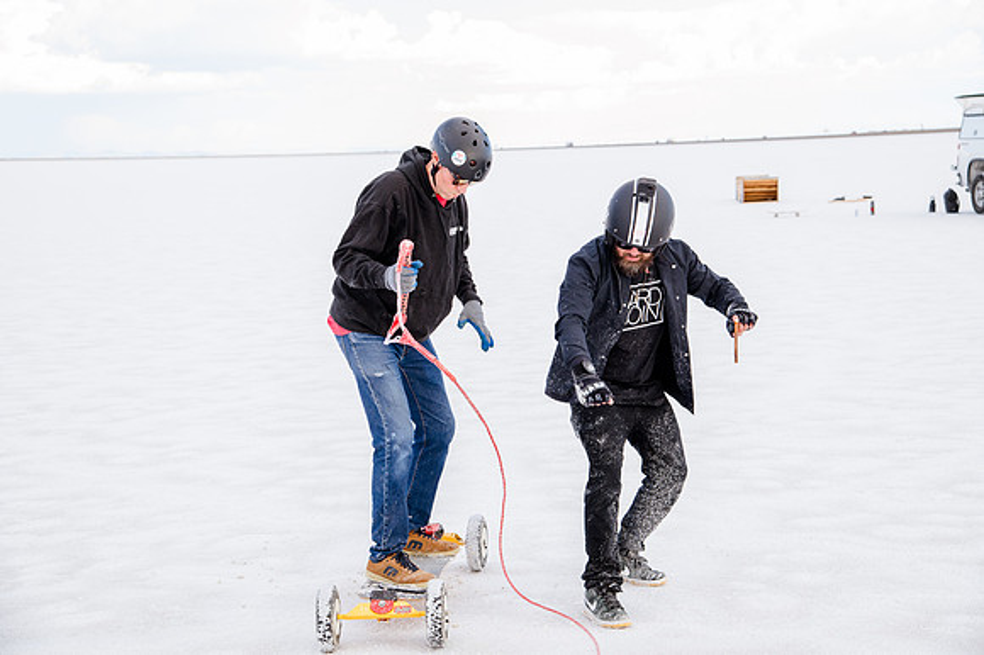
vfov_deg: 20.6
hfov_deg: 30.5
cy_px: 328
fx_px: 1803
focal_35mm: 66
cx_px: 492
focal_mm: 66
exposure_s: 1/160
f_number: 7.1
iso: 250
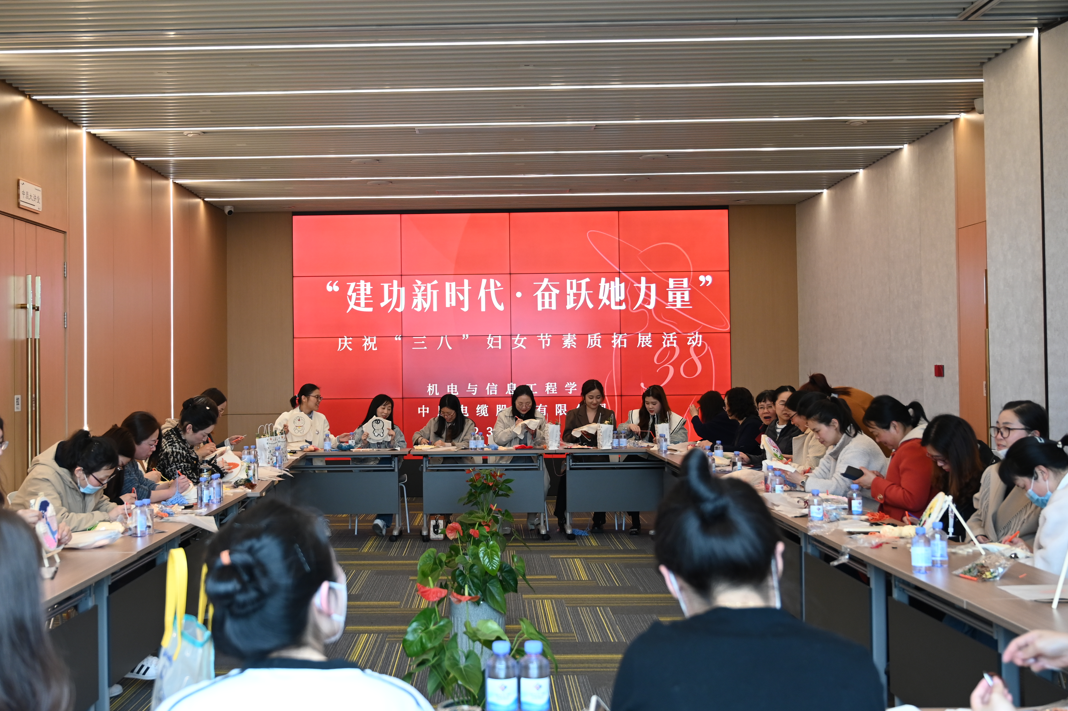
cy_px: 325
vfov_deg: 30.0
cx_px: 460
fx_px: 1324
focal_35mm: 45
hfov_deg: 43.8
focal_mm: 33.5
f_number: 4
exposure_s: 1/100
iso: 800
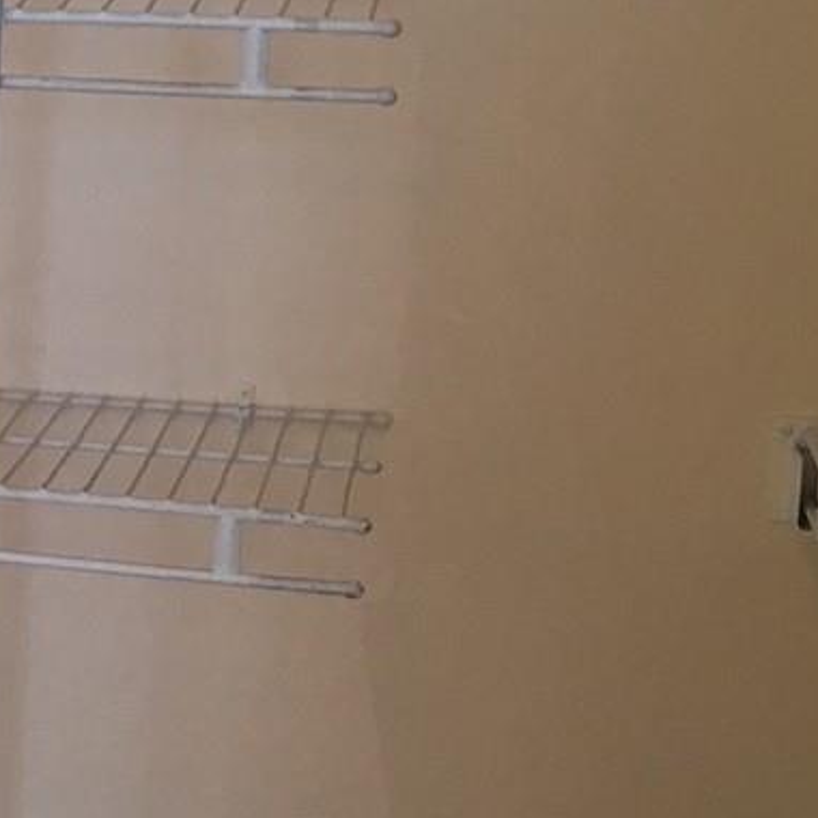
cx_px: -260
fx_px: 2887
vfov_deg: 16.1
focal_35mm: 108
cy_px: 461
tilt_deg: -11.9
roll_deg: -2.6
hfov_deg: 15.3
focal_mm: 4.15
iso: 32
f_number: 2.2
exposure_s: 1/30
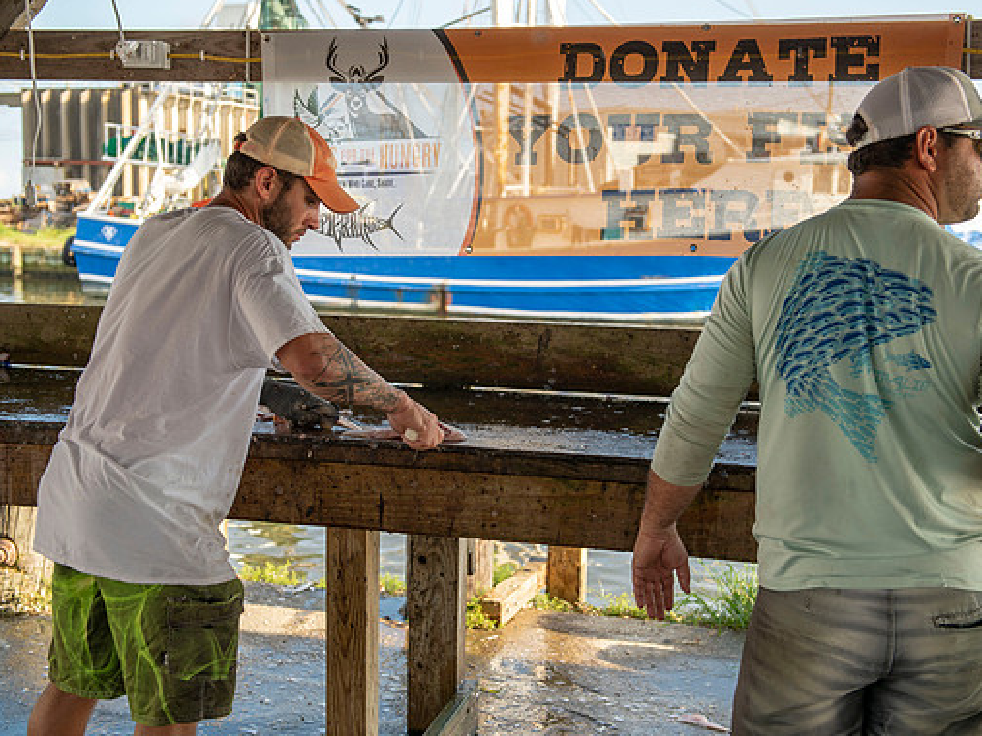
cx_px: 501
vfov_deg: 29.7
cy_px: 372
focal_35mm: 49
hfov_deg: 38.9
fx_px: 1390
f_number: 4.5
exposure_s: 1/200
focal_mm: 42
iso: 50
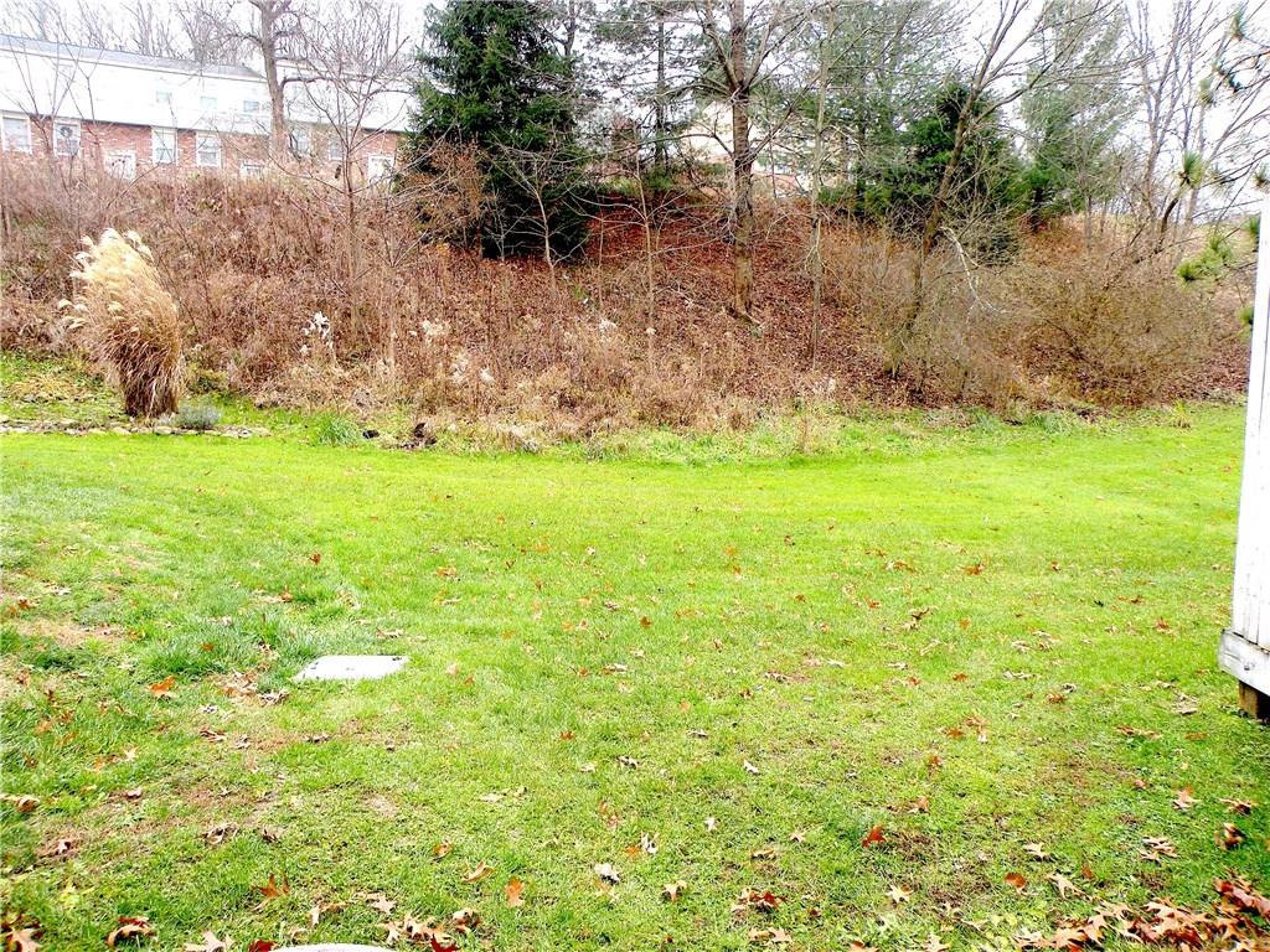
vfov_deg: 51.4
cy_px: 476
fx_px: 991
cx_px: 635
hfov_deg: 65.3
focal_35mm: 27
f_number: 2.8
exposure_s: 1/59.8
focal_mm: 4.7
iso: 114
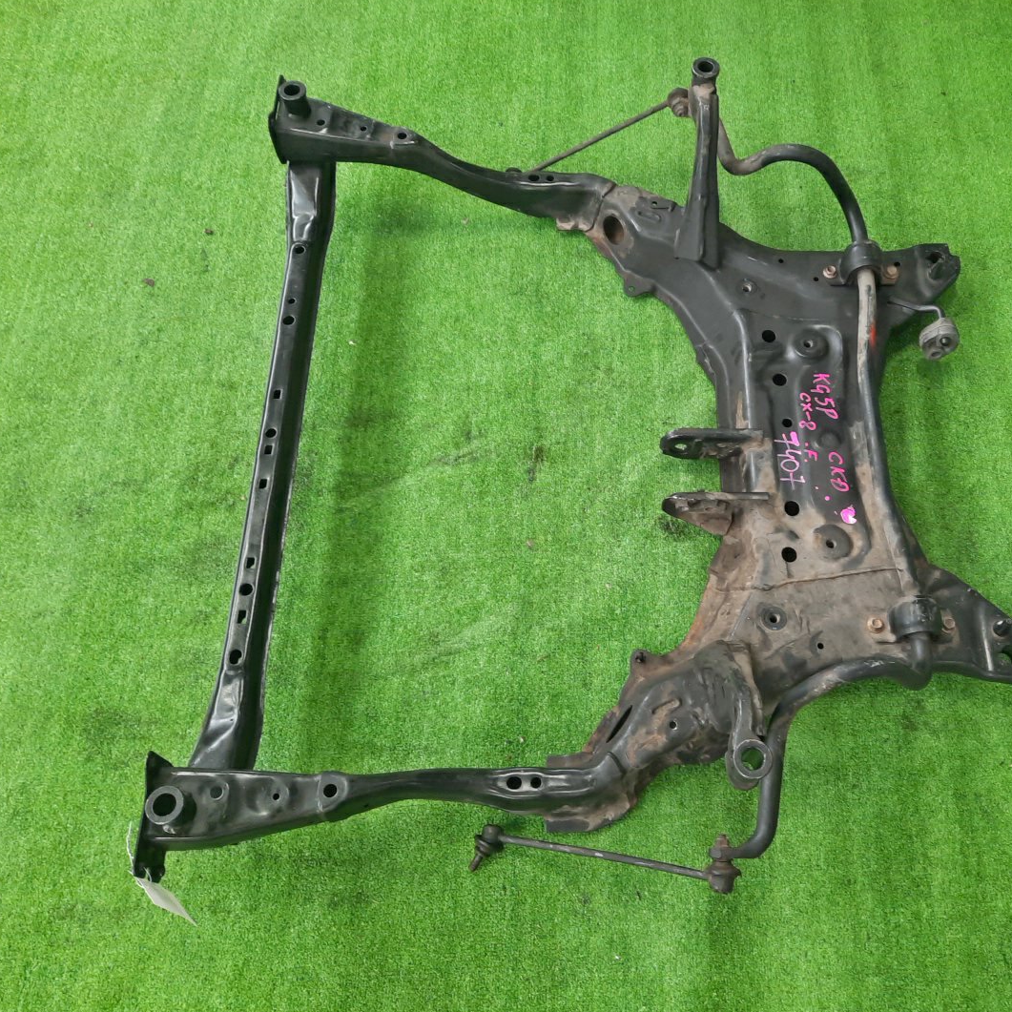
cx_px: 612
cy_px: 504
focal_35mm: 30
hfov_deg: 53.6
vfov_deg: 54.0
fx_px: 992
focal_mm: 4.6
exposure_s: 1/50
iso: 186
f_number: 2
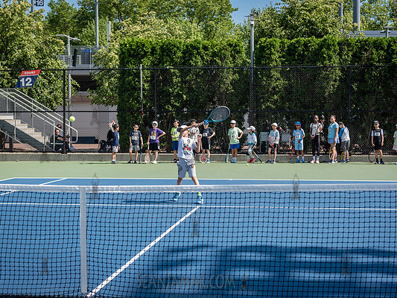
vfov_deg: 22.9
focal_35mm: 64
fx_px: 734
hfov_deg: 30.3
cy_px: 149
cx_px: 185
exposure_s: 1/800
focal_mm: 58
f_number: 4.5
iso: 200
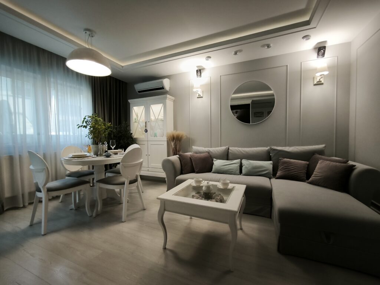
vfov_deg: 81.7
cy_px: 142
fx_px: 165
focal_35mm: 15
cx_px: 190
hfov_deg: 98.2
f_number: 2.2
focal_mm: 1.91
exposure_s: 1/47.1
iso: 320
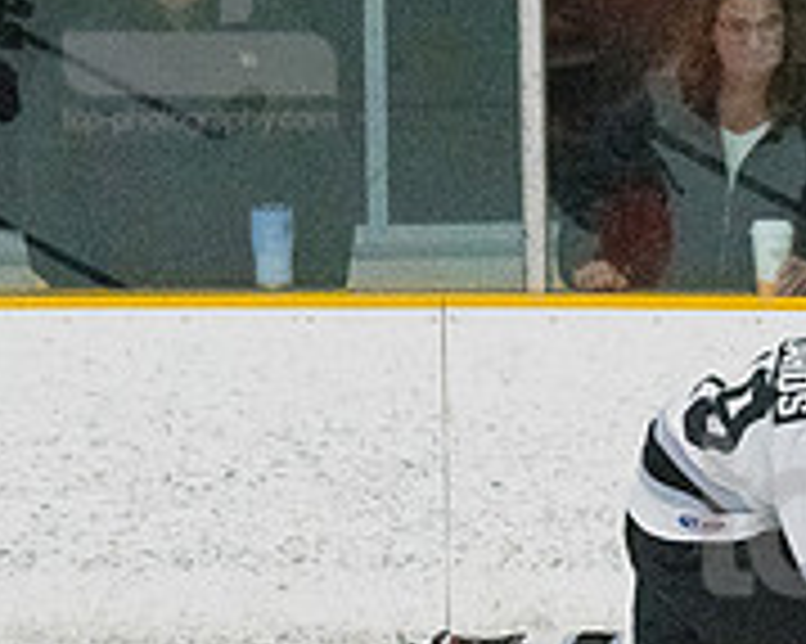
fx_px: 21743
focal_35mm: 912
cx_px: 838
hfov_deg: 2.1
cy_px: 594
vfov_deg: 1.7
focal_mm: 200
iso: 8000
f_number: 5
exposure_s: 1/1600
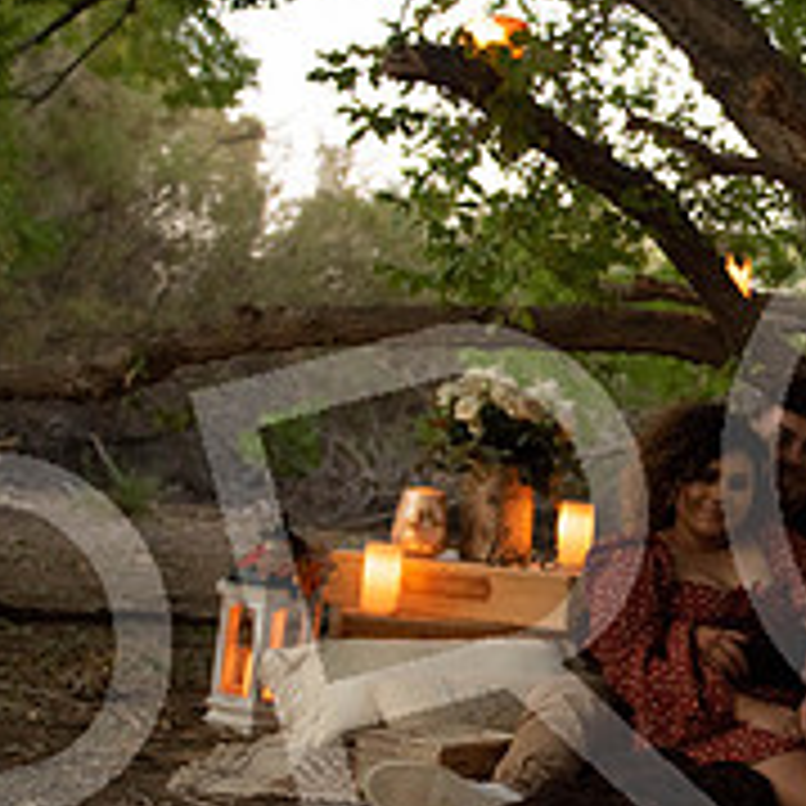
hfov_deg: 23.6
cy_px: 511
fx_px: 1739
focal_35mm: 66
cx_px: 995
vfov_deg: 26.0
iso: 640
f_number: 2.8
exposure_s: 1/60
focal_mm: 24
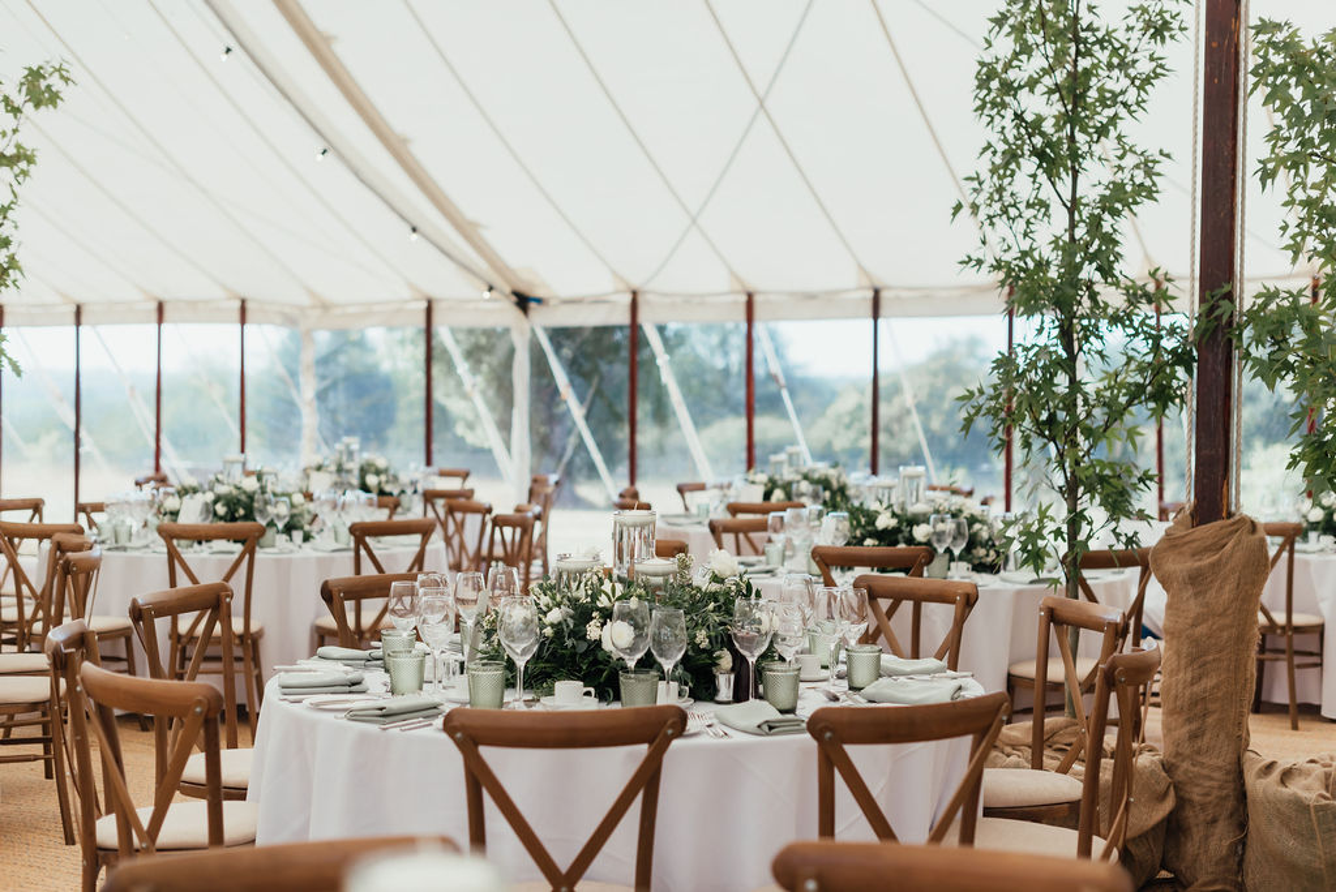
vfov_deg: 26.9
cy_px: 446
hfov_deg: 39.5
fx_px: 1863
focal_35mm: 50
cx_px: 669
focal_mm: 50
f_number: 2.5
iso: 320
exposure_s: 1/2500
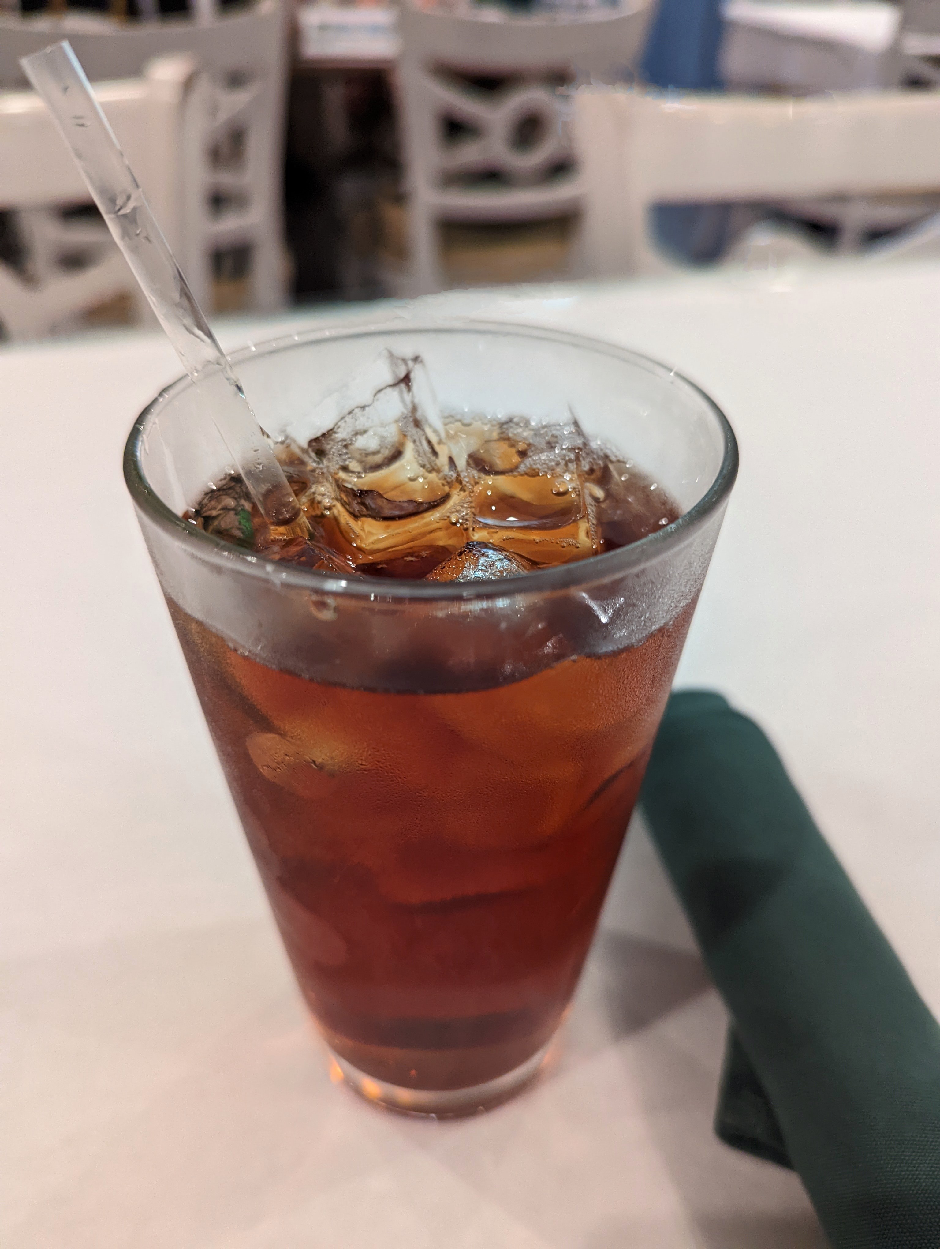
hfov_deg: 56.9
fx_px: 867
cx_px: 470
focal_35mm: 24
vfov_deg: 71.5
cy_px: 624
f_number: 1.85
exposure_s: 1/120
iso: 835
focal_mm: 6.81
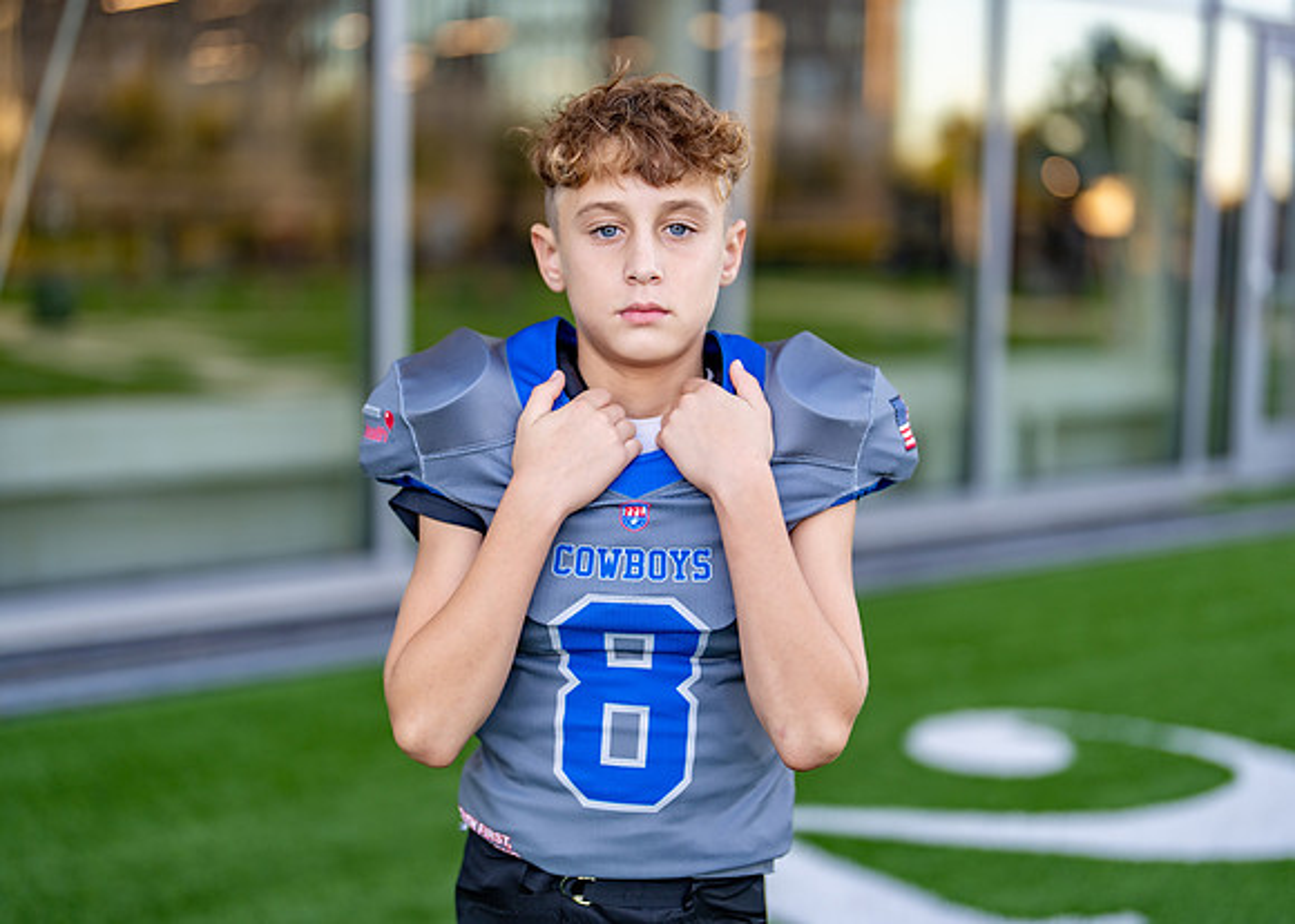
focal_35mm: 53
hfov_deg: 36.5
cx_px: 648
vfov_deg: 26.5
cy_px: 462
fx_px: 1962
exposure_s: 1/400
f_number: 1.2
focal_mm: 50
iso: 100
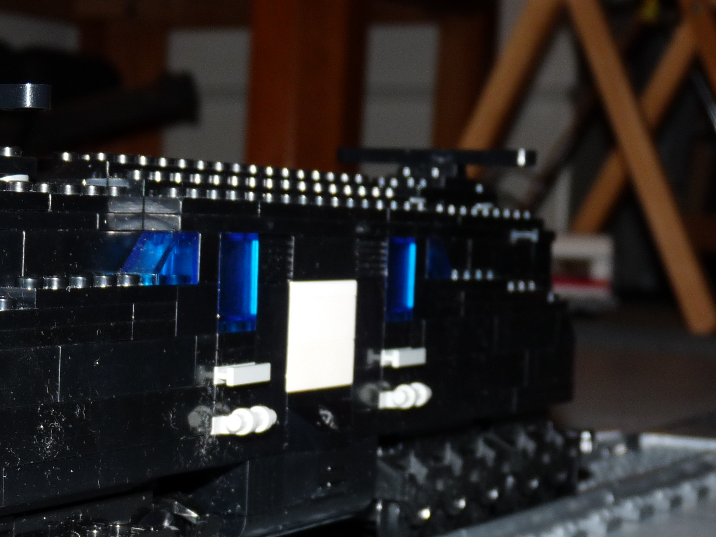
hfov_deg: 19.7
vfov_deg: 15.2
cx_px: 12
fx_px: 2006
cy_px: 368
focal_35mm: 97
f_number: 3.2
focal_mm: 8.7
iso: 100
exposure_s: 1/30
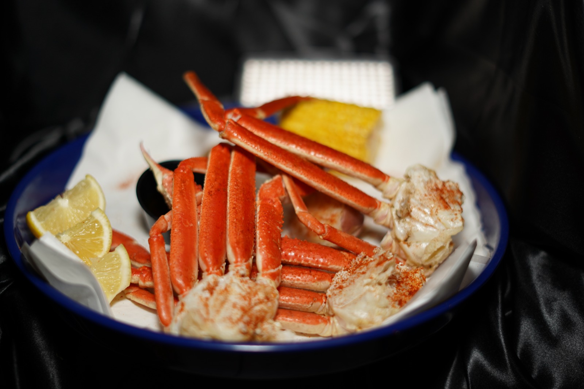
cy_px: 194
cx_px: 292
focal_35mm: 50
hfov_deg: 39.6
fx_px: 811
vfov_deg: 27.0
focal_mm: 50
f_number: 1.8
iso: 100
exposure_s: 1/200
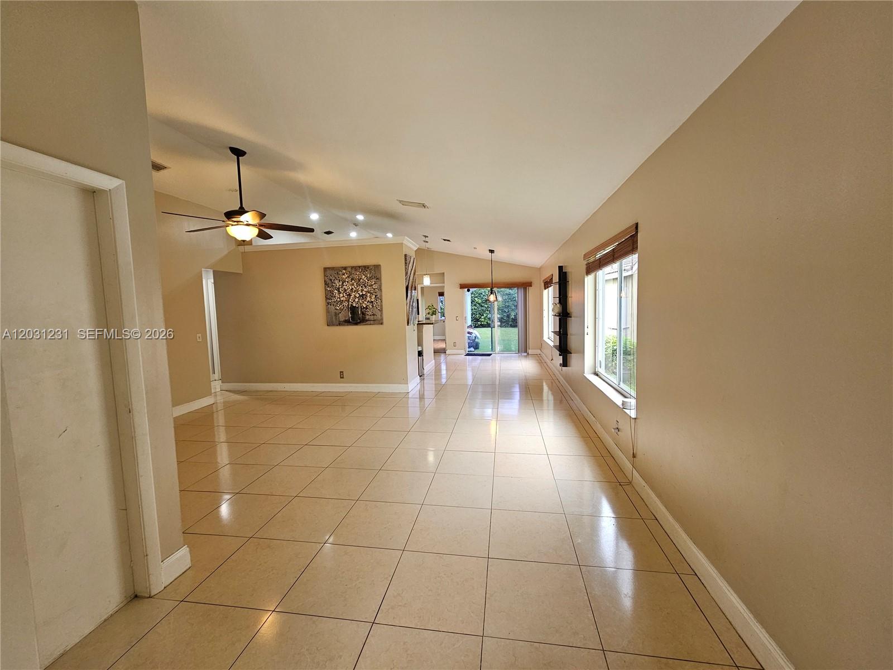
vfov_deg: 89.9
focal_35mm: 13
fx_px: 335
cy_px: 335
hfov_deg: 106.2
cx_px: 446
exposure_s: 1/60
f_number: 2.2
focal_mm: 2.2
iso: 125
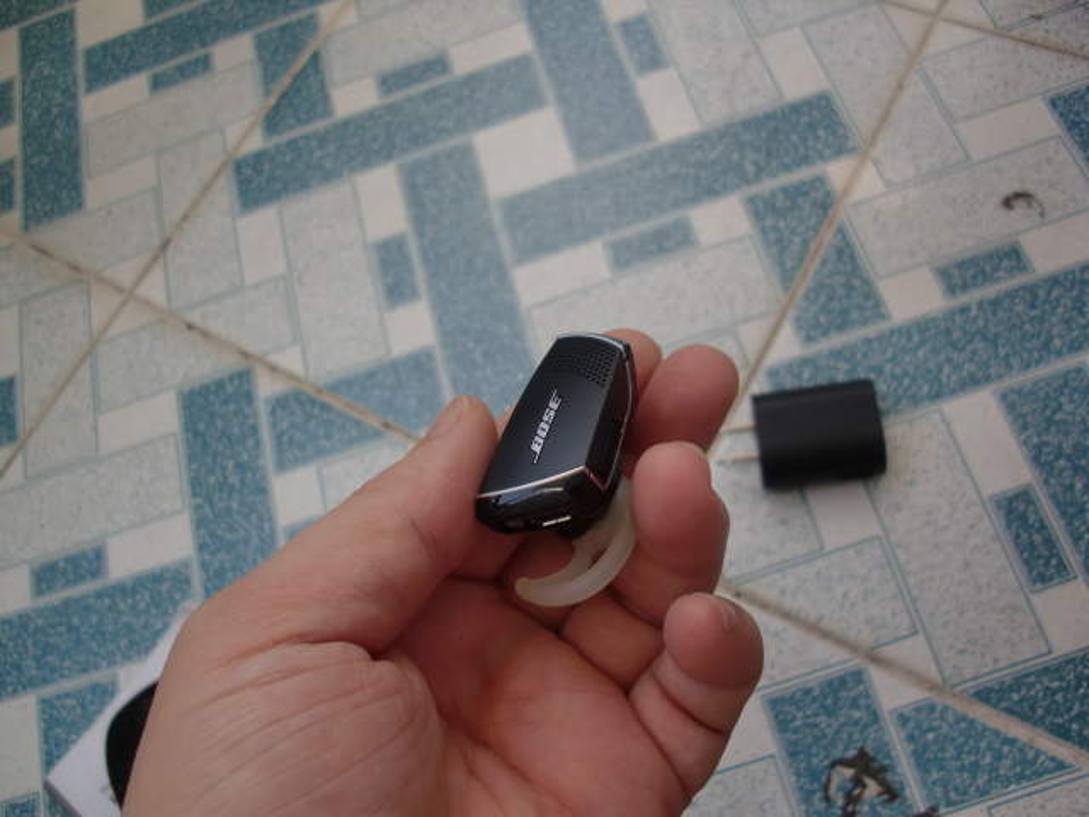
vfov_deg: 39.7
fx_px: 1133
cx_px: 544
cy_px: 408
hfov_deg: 51.4
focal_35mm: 36
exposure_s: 1/400
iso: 64
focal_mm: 6.3
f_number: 2.8
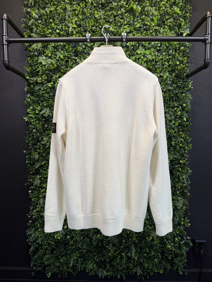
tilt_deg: -3.1
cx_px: 106
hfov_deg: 56.8
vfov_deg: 71.6
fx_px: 196
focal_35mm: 24
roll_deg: +0.6
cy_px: 141
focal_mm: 6.76
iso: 100
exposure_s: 1/100
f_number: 1.78
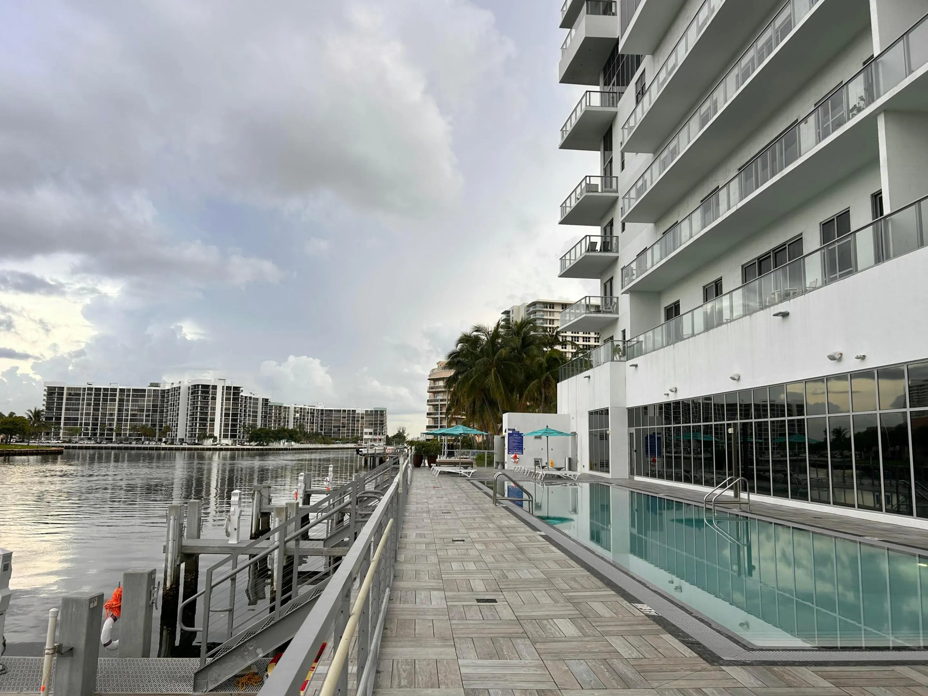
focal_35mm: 26
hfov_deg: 67.3
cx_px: 464
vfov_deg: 53.1
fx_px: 697
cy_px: 348
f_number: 1.5
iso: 50
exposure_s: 1/539
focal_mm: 5.7
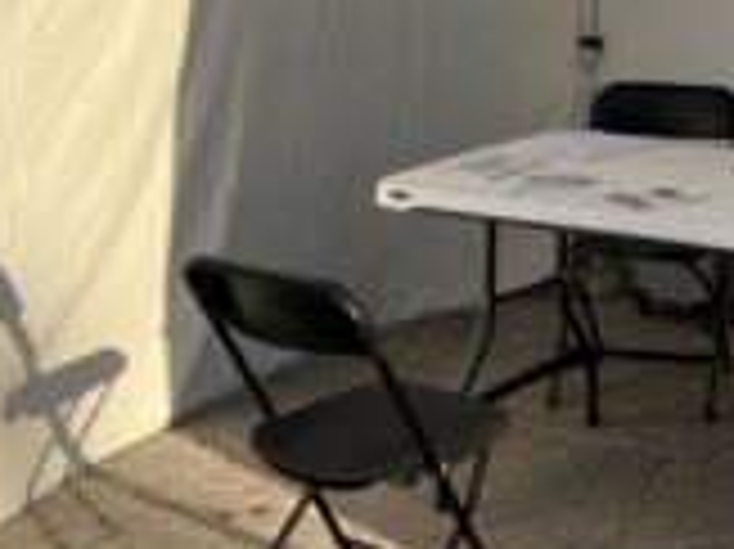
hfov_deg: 23.1
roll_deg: -0.3
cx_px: 793
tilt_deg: -4.0
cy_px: -61
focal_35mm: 80
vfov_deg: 17.7
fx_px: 1695
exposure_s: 1/2299
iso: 50
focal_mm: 5.7
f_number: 1.5
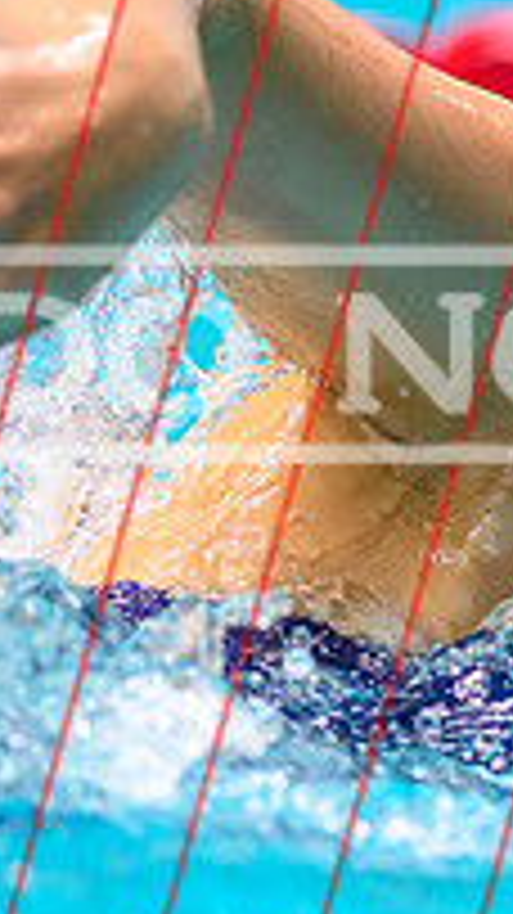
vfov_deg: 1.5
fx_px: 33995
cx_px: 1057
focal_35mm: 1404
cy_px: 452
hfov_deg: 0.9
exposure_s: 1/800
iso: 2000
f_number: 2.8
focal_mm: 300
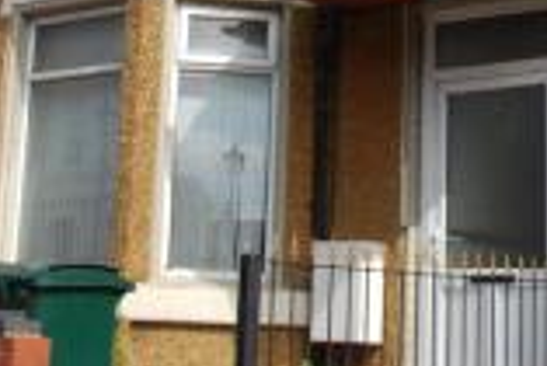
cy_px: -169
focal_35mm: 100
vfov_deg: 13.0
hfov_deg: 20.3
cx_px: 376
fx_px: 1521
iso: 500
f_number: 4.5
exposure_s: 1/4000
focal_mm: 22
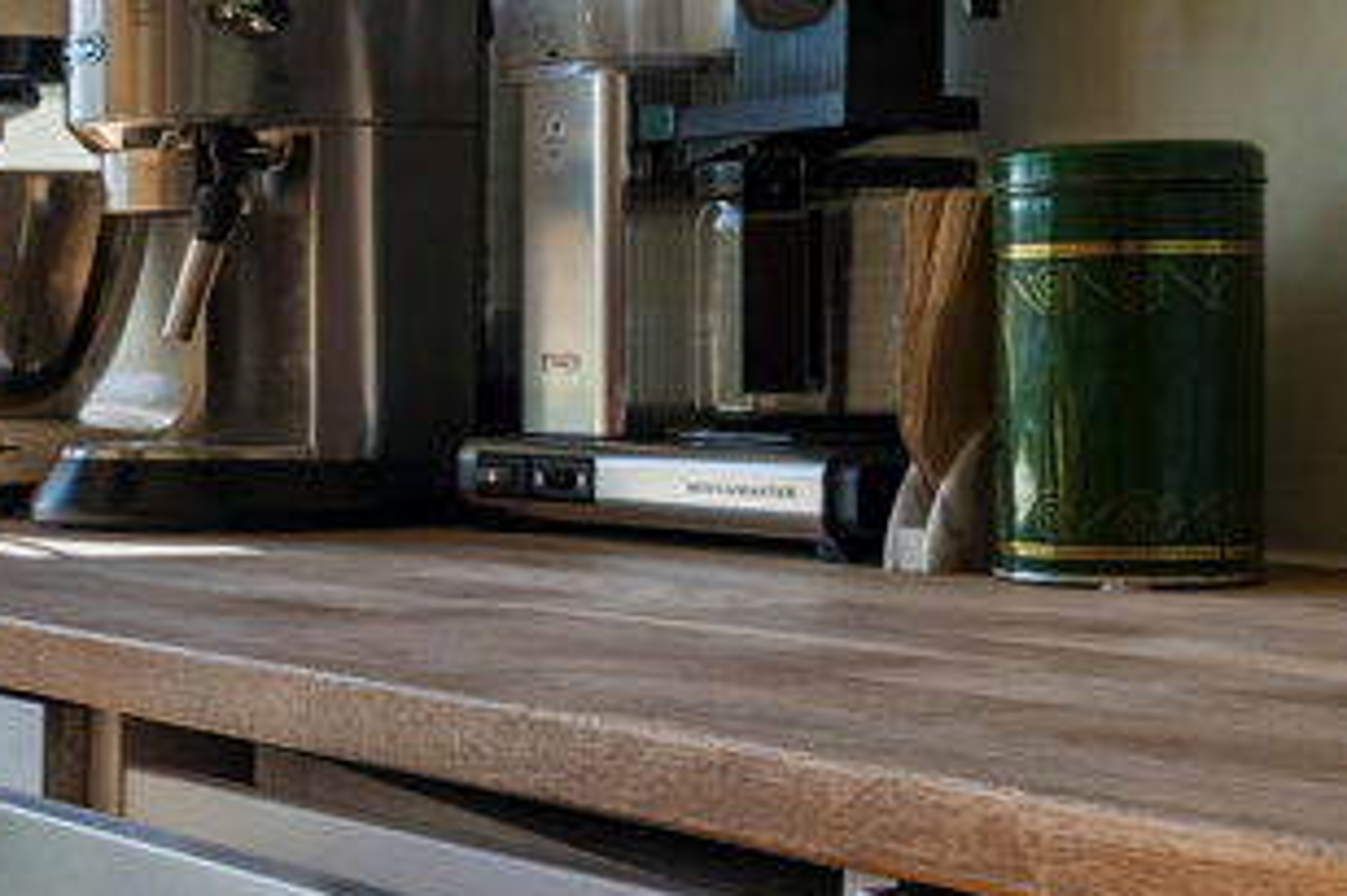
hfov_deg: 25.3
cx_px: 149
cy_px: 990
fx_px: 2917
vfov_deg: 16.9
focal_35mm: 78
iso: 160
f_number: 9
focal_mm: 20
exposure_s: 1/125
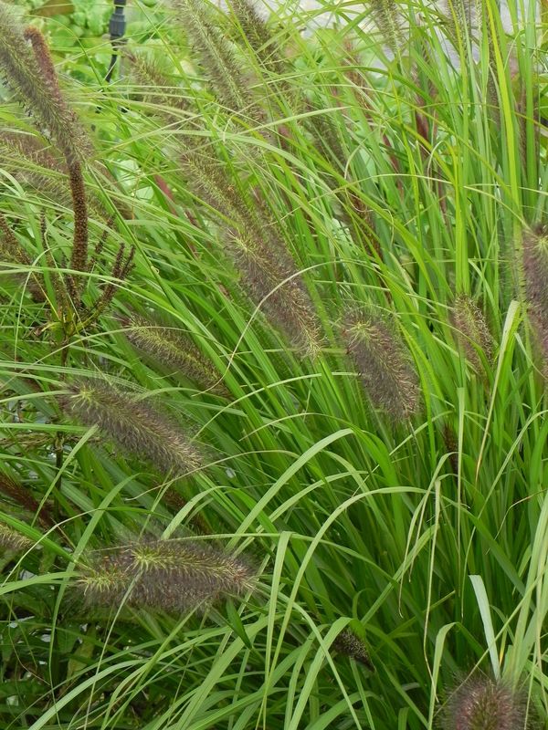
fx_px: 2005
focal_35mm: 95
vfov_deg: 20.7
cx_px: 274
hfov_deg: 15.6
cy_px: 365
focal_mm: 16.9
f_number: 4.5
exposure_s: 1/125
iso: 160
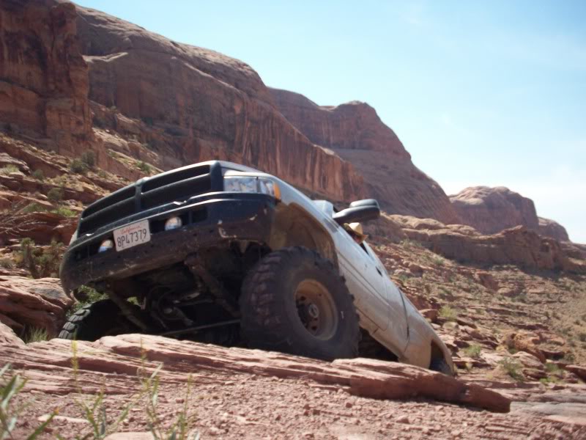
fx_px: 626
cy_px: 220
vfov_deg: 38.7
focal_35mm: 37
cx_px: 293
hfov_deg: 50.1
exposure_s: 1/218
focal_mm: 6.2
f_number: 5.6
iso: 80
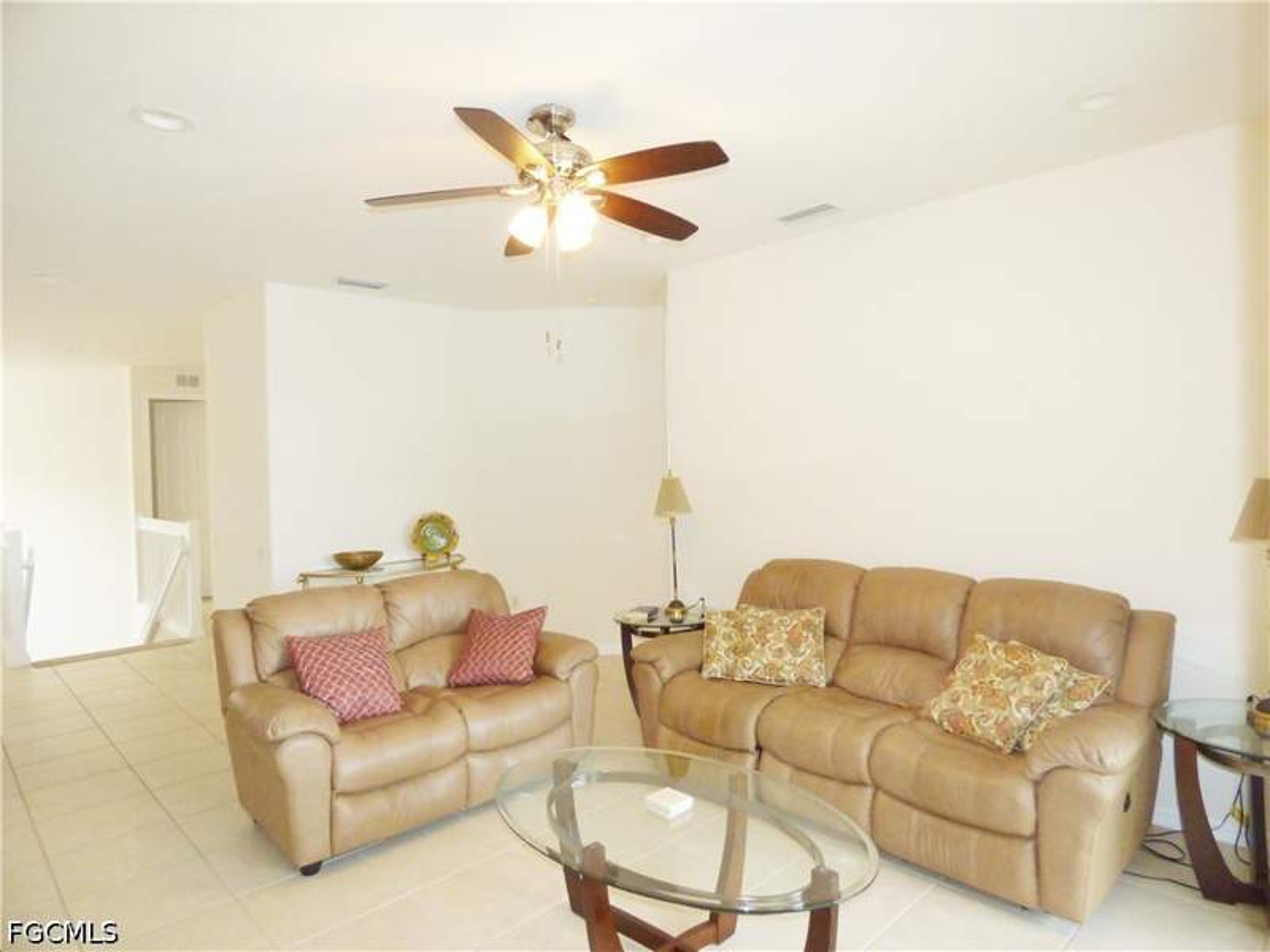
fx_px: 734
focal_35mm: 20
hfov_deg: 81.7
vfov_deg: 66.0
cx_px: 635
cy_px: 476
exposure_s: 1/60
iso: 640
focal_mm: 3.58
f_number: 3.5
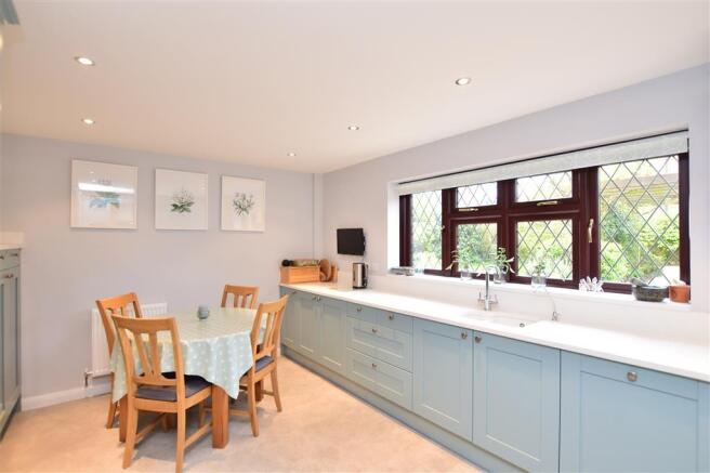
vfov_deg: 77.3
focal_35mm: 15
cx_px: 355
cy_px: 236
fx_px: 296
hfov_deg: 100.4
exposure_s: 1/15
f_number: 5
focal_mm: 10
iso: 200
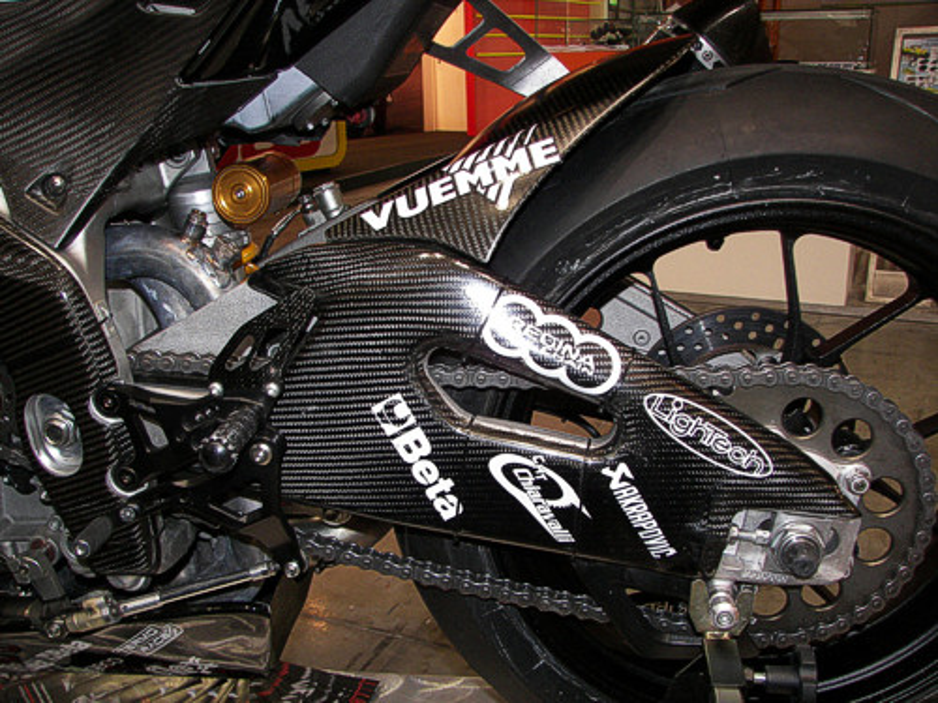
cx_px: 469
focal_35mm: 36
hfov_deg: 51.4
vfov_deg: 39.7
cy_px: 352
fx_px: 976
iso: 100
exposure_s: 1/30
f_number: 2.8
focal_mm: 6
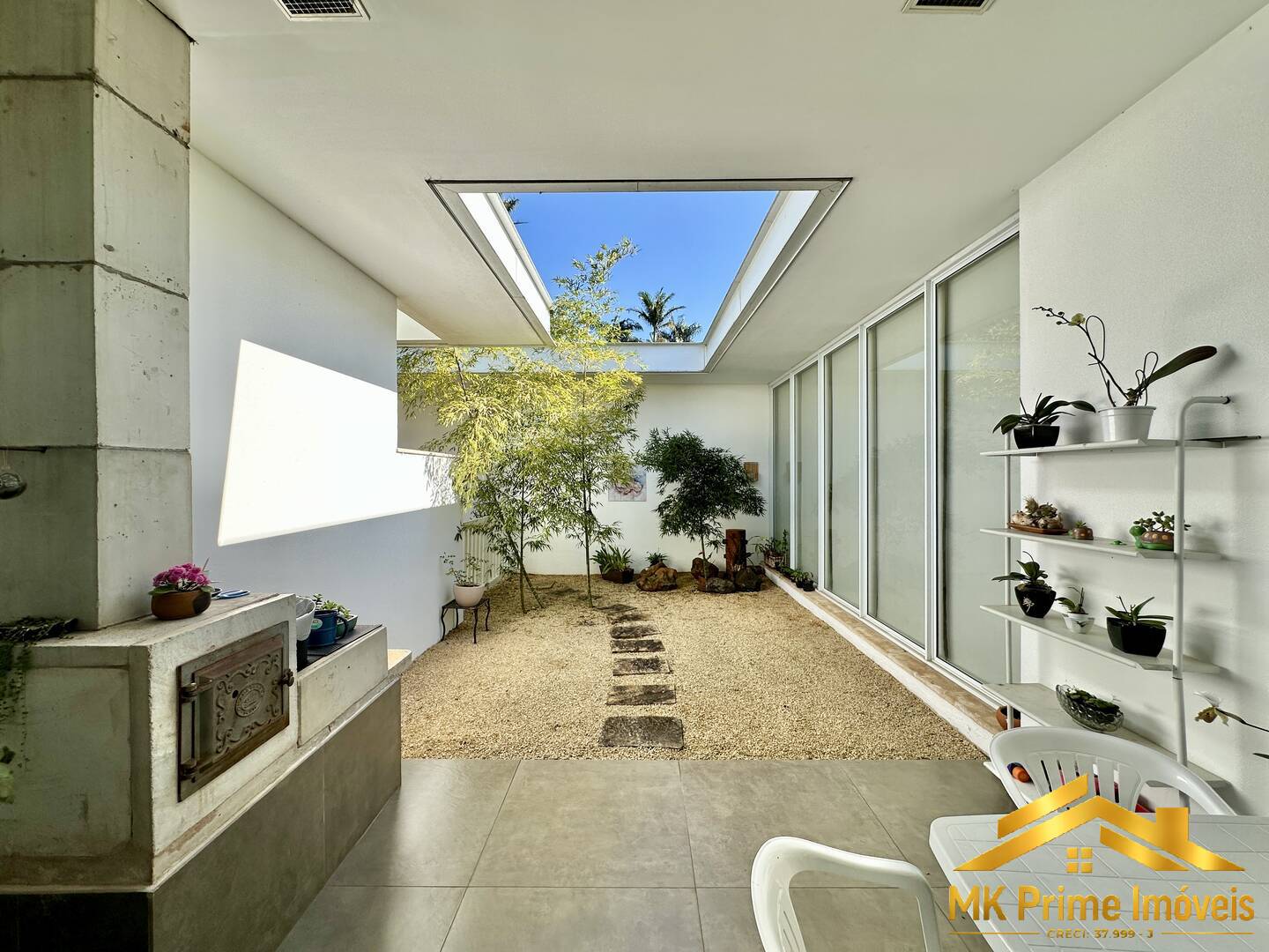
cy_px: 476
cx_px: 634
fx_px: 513
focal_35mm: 14
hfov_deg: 102.1
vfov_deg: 85.7
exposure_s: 1/545
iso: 40
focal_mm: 2.22
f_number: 2.2
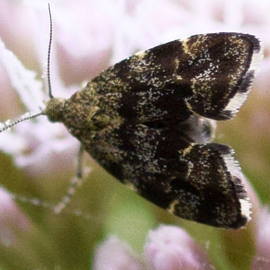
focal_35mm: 258
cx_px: 203
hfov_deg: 6.8
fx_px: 2275
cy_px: 127
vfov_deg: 6.8
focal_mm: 105
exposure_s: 1/1000
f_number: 4
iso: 800
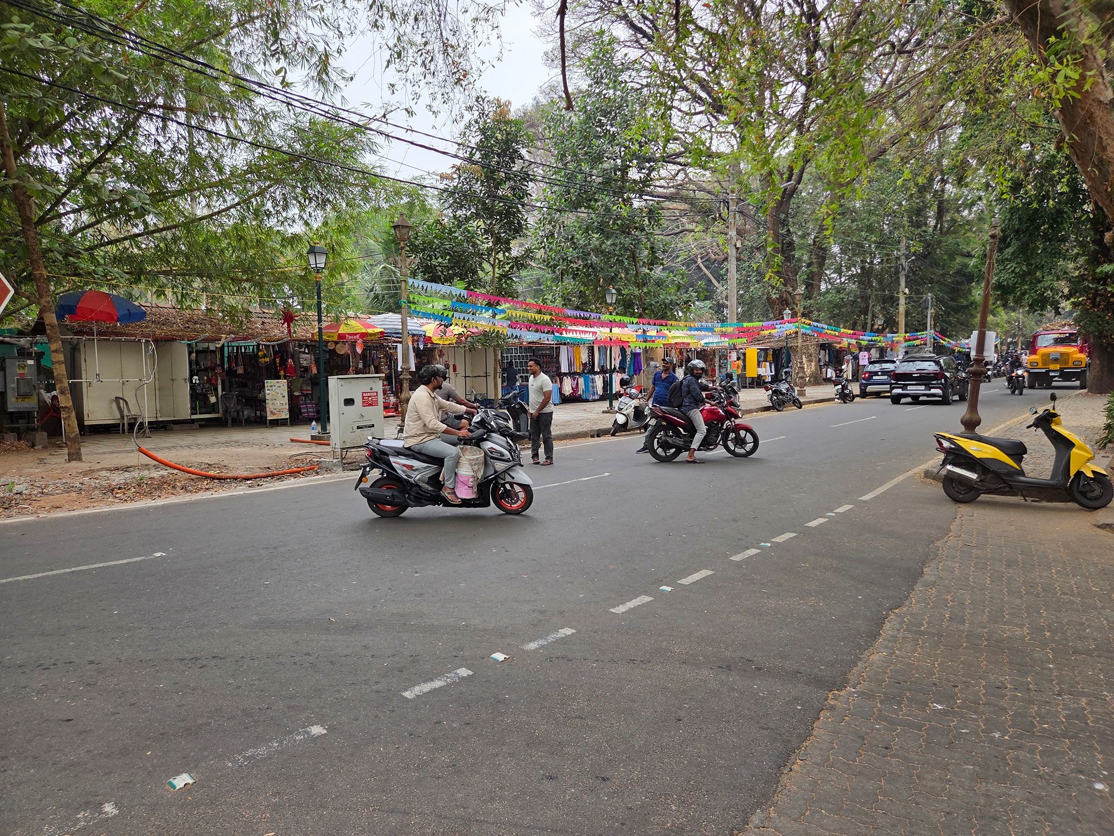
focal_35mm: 23
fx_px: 740
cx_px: 557
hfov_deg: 73.9
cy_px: 418
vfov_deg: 58.9
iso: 80
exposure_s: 1/892
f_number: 1.8
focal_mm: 5.4
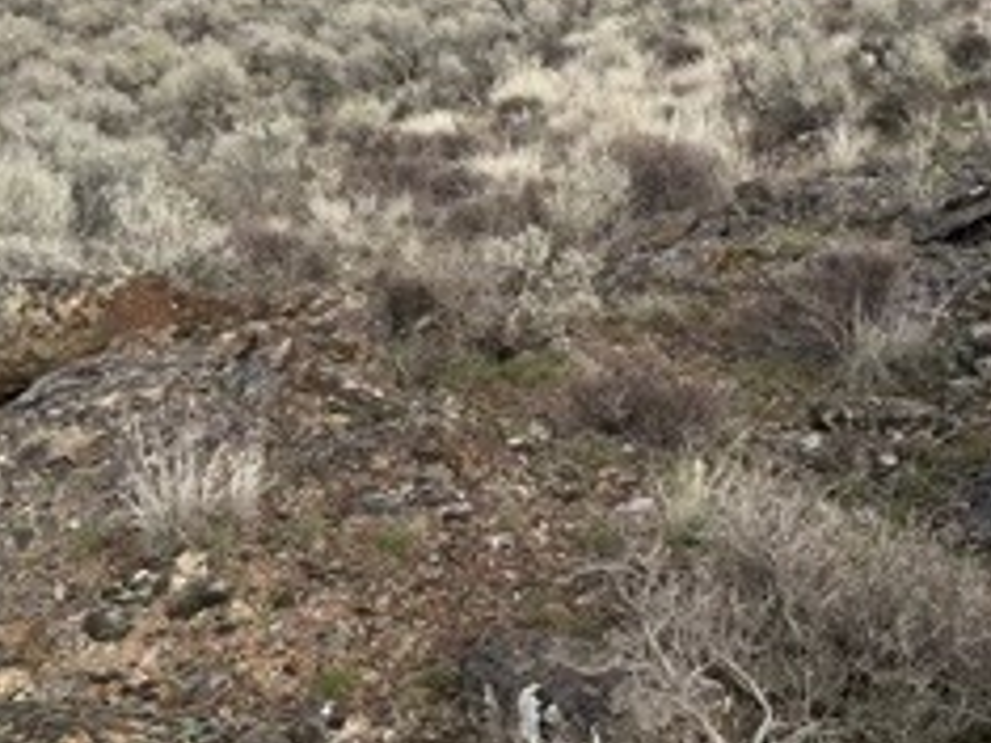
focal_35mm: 49
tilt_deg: -13.3
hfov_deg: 38.9
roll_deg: +0.1
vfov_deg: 28.6
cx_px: 527
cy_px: 93
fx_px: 1402
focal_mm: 6.76
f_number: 1.78
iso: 80
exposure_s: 1/2611
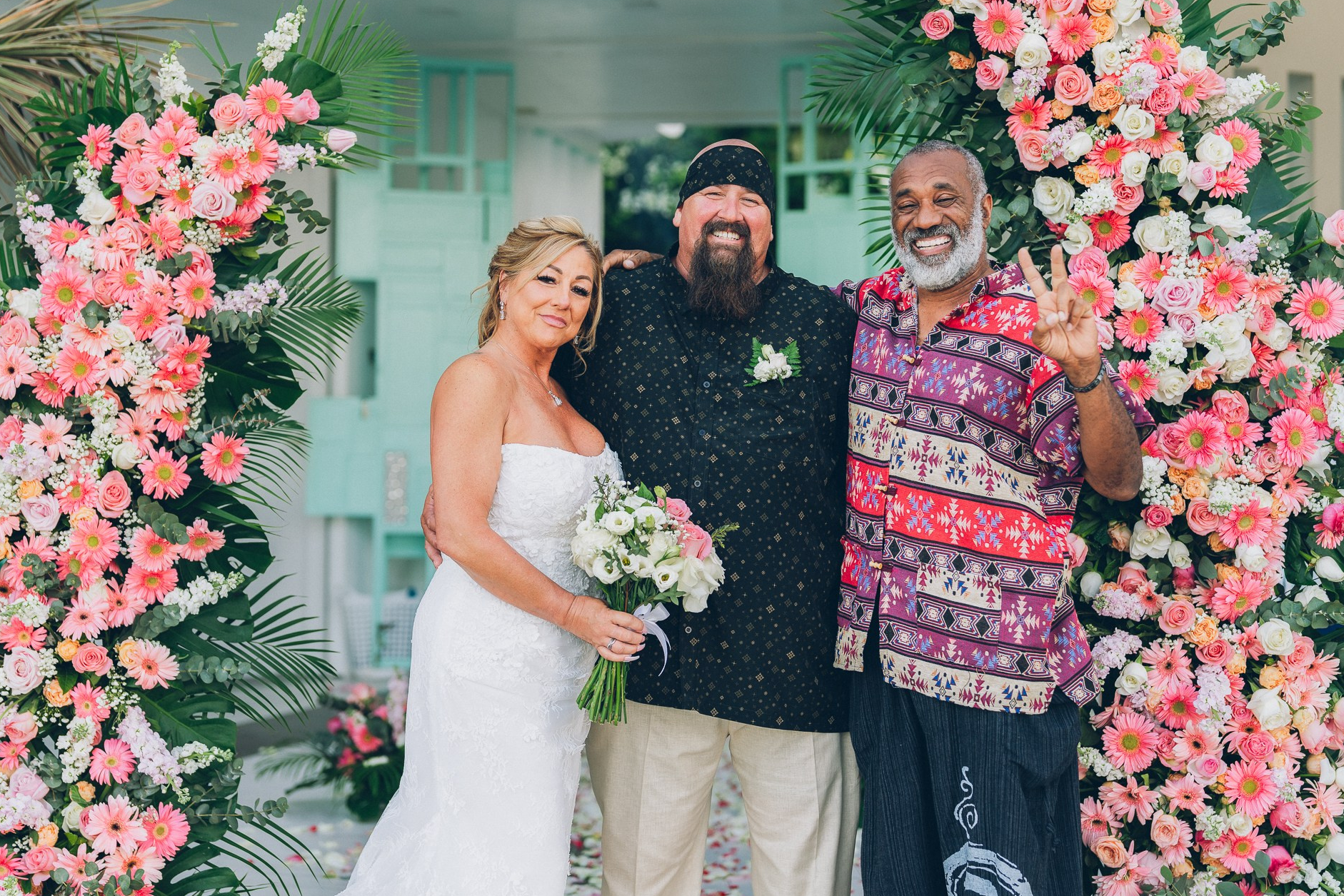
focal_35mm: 59
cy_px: 401
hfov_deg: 33.9
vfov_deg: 23.0
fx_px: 2203
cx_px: 649
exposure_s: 1/250
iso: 100
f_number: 2
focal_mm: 50
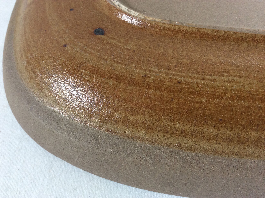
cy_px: 99
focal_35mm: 32
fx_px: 245
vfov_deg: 44.1
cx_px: 132
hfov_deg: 56.9
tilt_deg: -53.9
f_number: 2.4
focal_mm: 3.3
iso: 64
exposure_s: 1/25
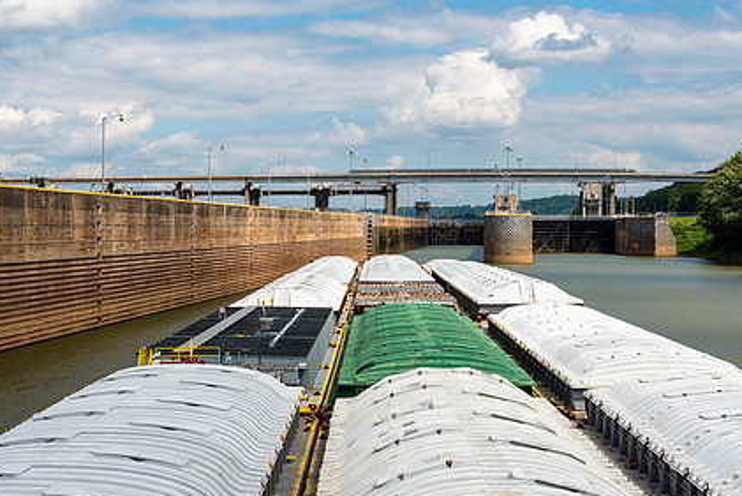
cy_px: 283
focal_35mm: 72
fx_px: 1484
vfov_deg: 18.9
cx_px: 277
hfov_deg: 28.0
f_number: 10
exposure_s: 1/320
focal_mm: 52
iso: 100
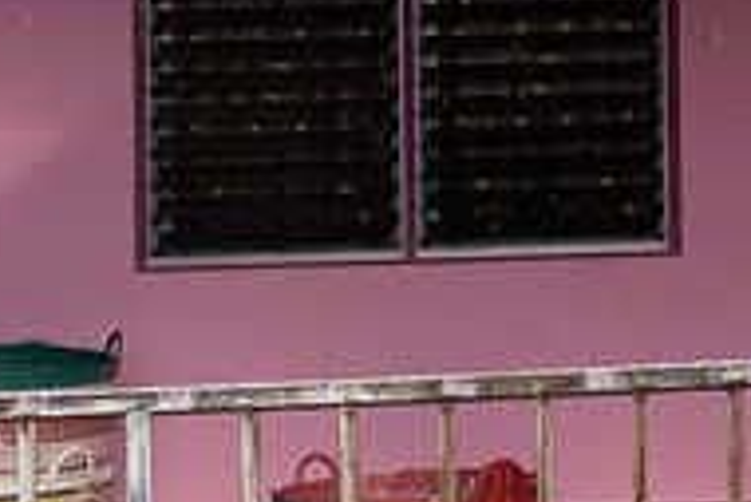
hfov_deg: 10.9
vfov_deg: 7.7
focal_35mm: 177
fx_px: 3695
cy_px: -83
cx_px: 1318
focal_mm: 4.25
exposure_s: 1/696
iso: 25
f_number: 1.8
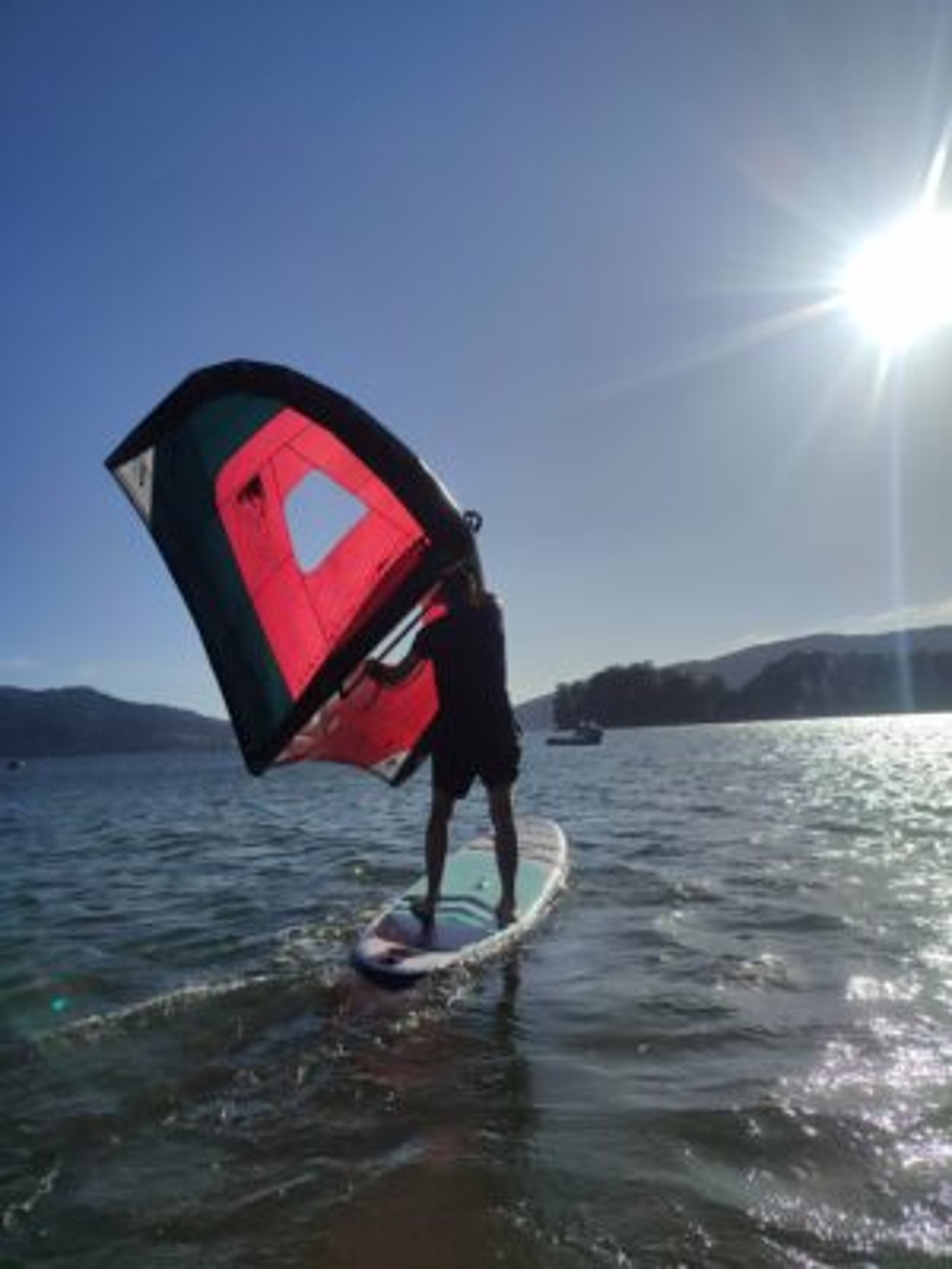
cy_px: 634
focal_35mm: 25
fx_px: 917
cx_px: 476
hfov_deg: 54.9
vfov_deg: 69.4
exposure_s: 1/5884
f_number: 1.9
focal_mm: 6.04
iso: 50
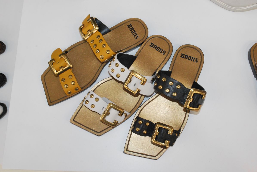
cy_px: 86
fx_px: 322
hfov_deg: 43.6
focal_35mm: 45
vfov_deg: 29.9
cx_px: 128
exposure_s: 1/200
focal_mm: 30
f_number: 13
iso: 1600
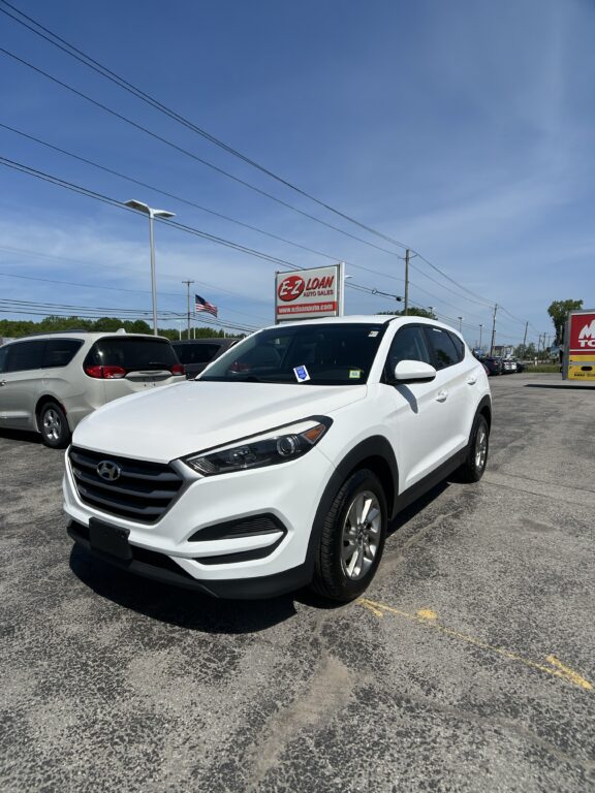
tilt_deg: -4.4
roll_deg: -2.4
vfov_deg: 67.3
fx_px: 596
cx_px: 298
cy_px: 396
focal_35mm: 26
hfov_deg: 53.1
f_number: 1.5
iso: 50
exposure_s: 1/8696
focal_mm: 5.7
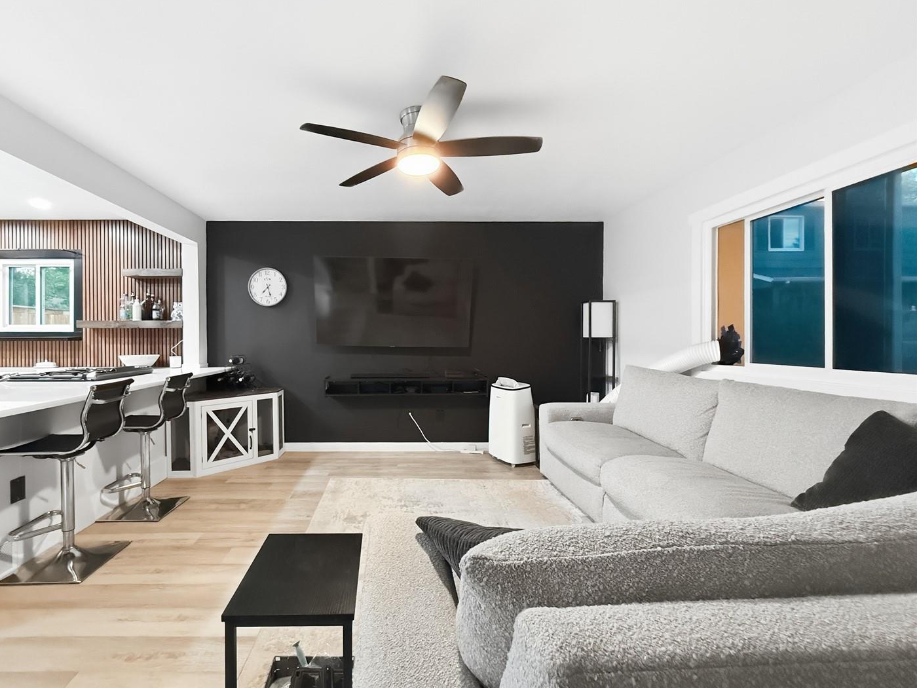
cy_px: 337
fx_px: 424
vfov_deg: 78.1
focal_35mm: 16
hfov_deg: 93.9
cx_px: 394
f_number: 2.2
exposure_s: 1/60
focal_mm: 2.2
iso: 1250
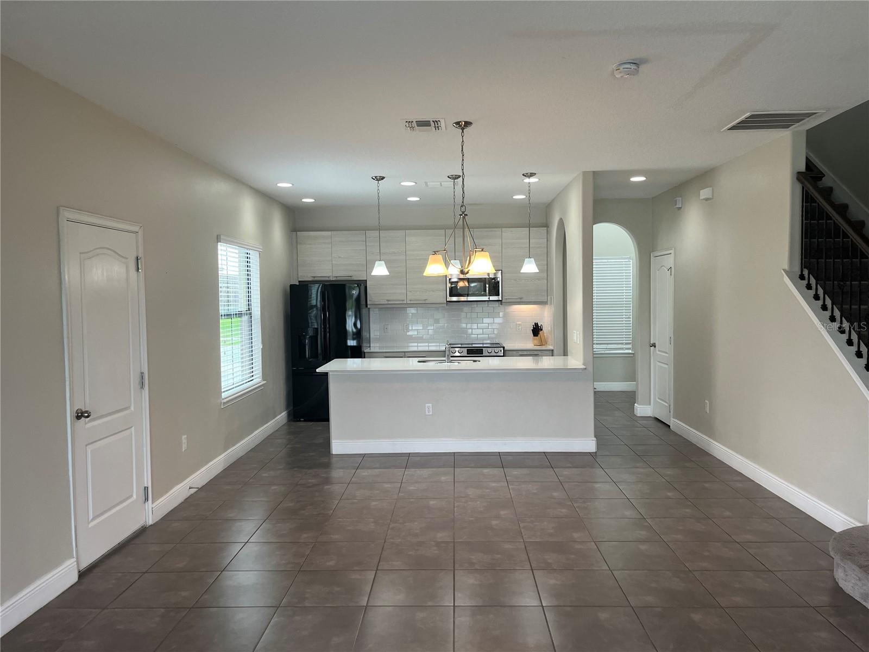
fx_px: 653
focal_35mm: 26
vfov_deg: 53.1
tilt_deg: -2.0
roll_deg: +0.7
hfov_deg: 67.3
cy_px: 326
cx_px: 434
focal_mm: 5.1
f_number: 1.6
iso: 100
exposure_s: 1/120
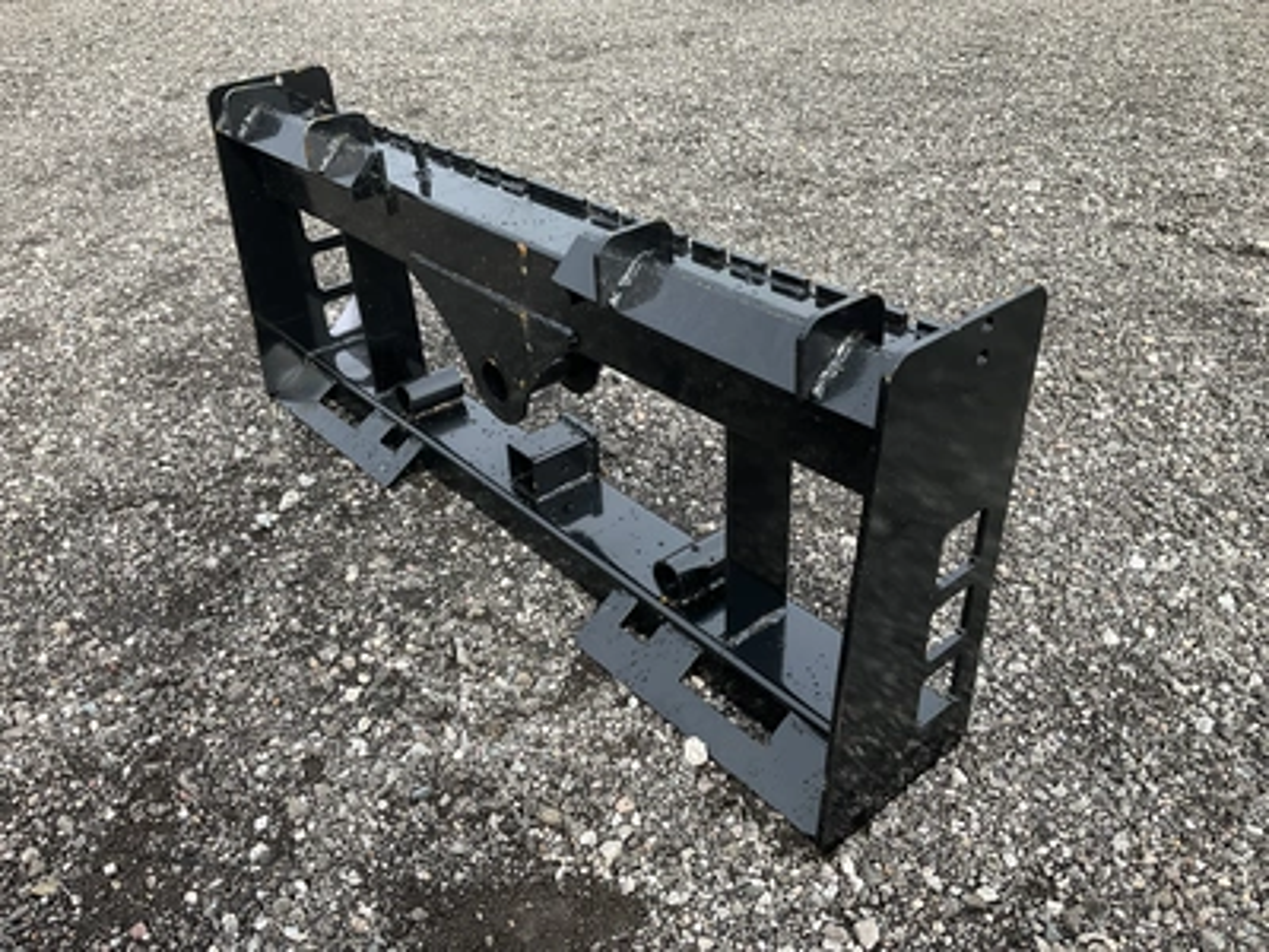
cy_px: 476
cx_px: 634
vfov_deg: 48.2
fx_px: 1063
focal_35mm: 29
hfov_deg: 61.7
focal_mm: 3
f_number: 1.8
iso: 25
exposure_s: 1/428
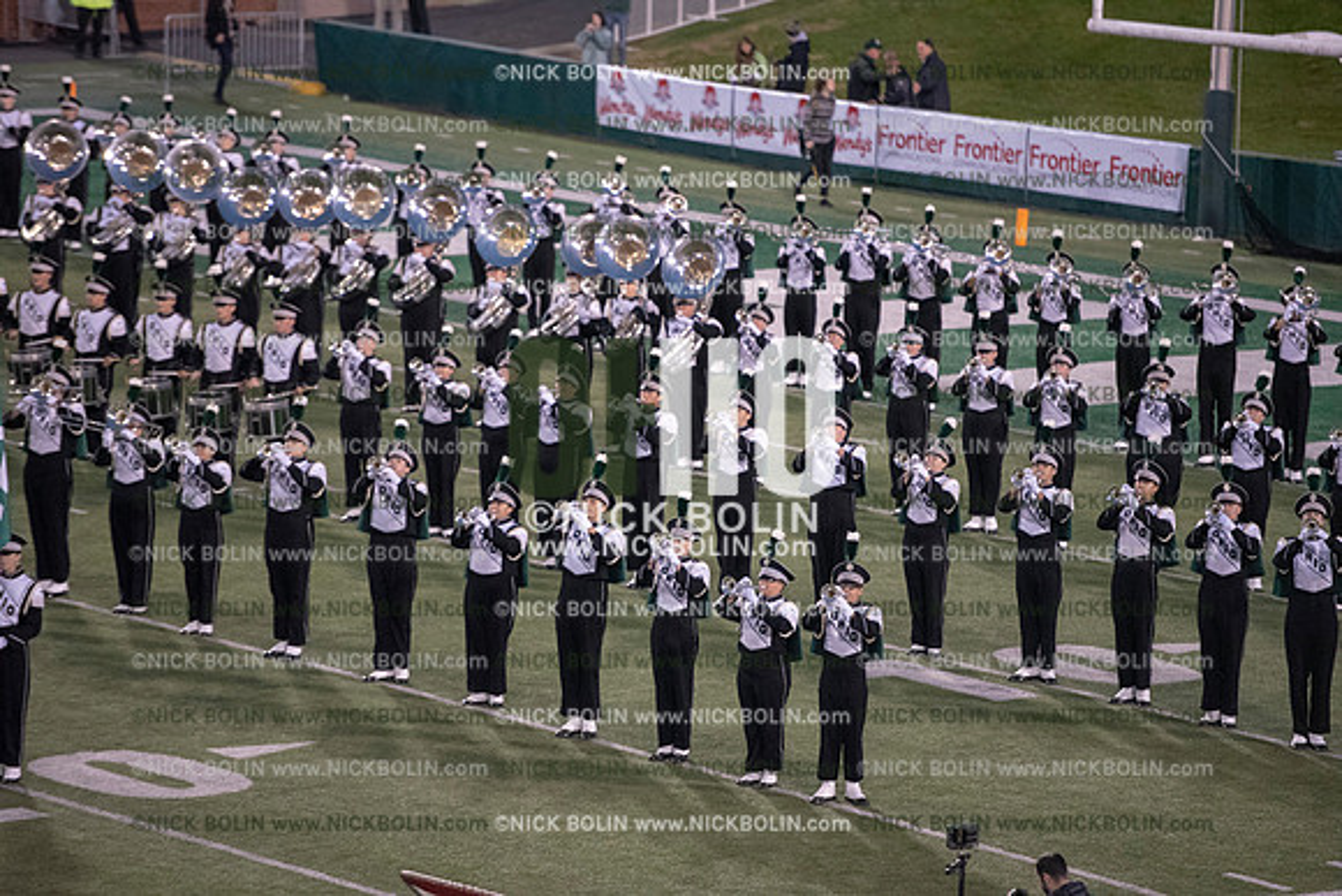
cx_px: 671
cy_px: 448
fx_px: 7084
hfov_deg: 10.8
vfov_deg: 7.2
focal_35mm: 190
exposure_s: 1/1250
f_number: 3.2
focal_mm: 190
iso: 5000
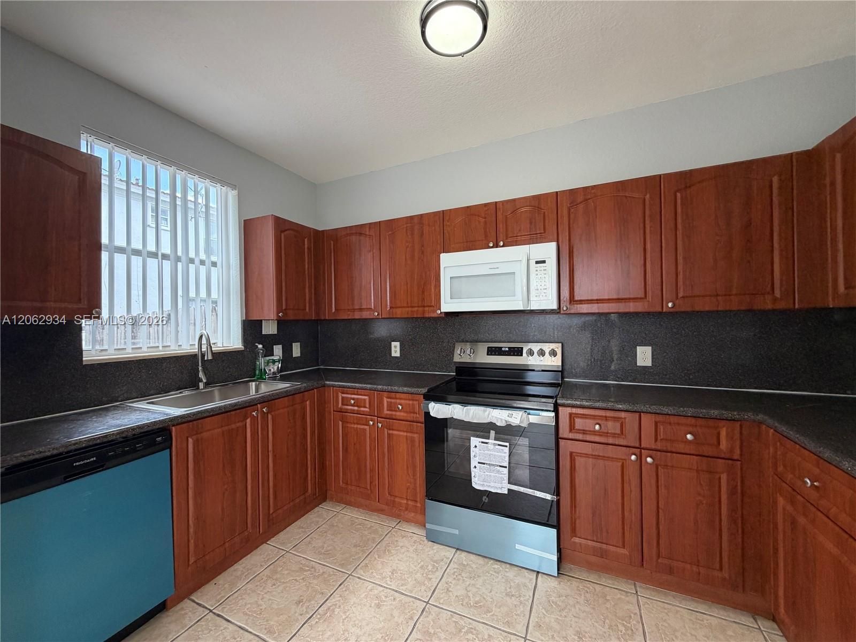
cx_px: 428
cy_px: 321
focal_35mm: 14
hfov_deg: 102.1
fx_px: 346
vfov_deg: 85.7
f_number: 2.2
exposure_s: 1/120
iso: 200
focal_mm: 2.22
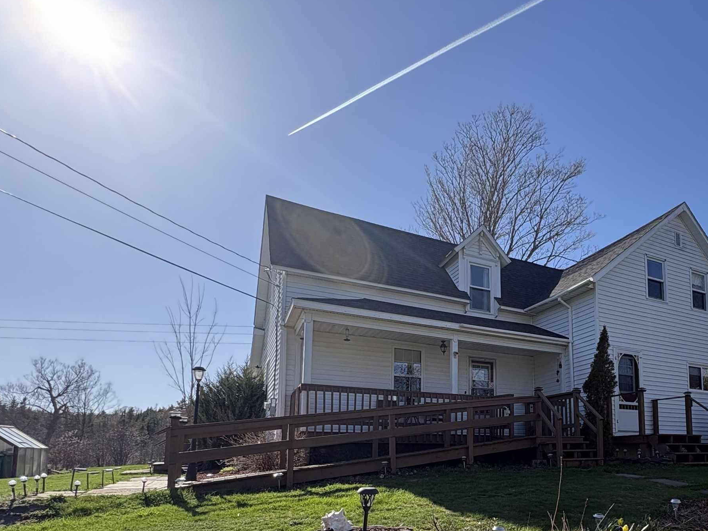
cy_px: 406
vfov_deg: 53.9
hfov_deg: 67.8
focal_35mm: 24
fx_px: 491
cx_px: 516
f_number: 2.2
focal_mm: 2.22
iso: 64
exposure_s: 1/1160
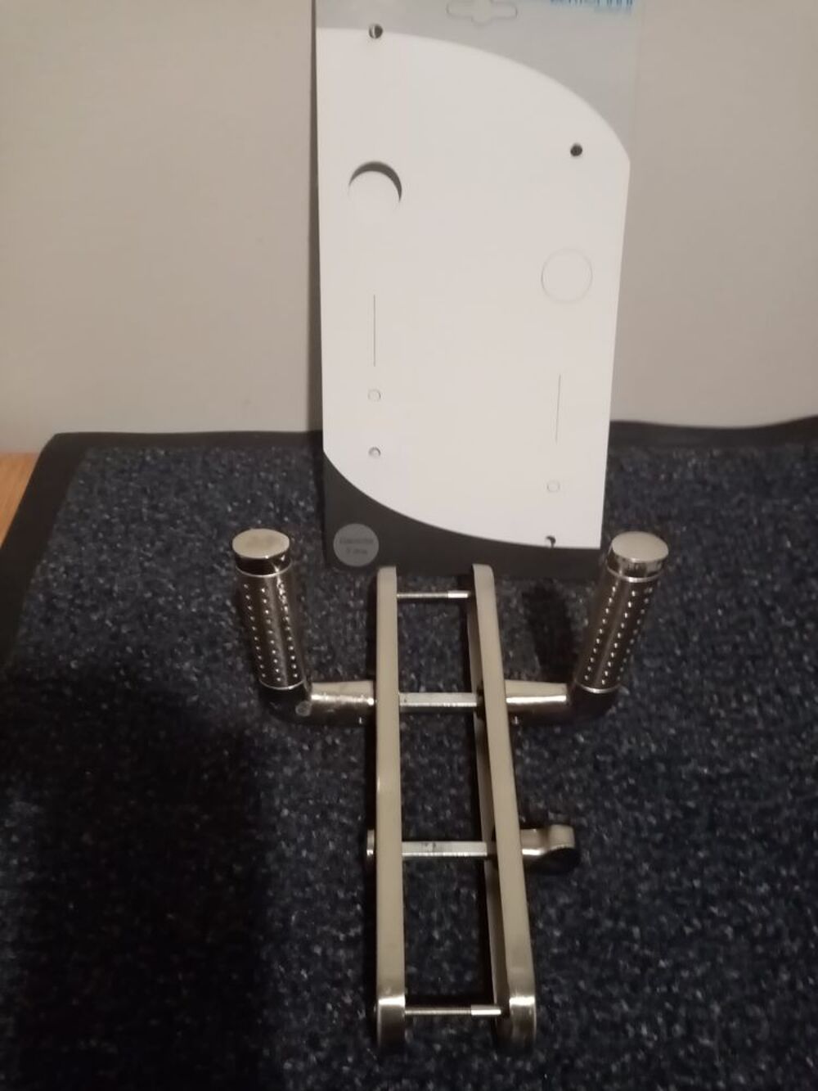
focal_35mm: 26
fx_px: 819
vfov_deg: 67.3
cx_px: 409
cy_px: 546
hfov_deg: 53.1
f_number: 1.8
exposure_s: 1/20
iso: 1014
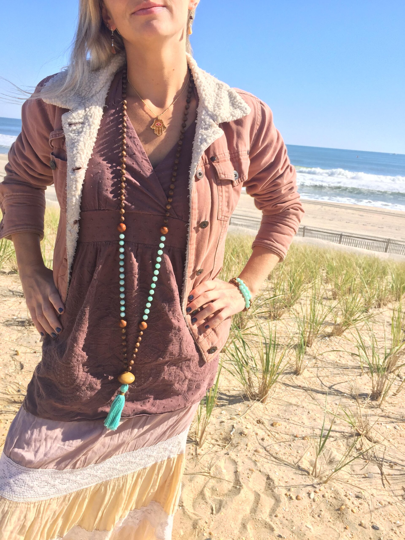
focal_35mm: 29
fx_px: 452
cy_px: 270
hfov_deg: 48.2
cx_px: 202
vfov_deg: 61.7
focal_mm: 4.15
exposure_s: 1/1163
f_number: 2.2
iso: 32
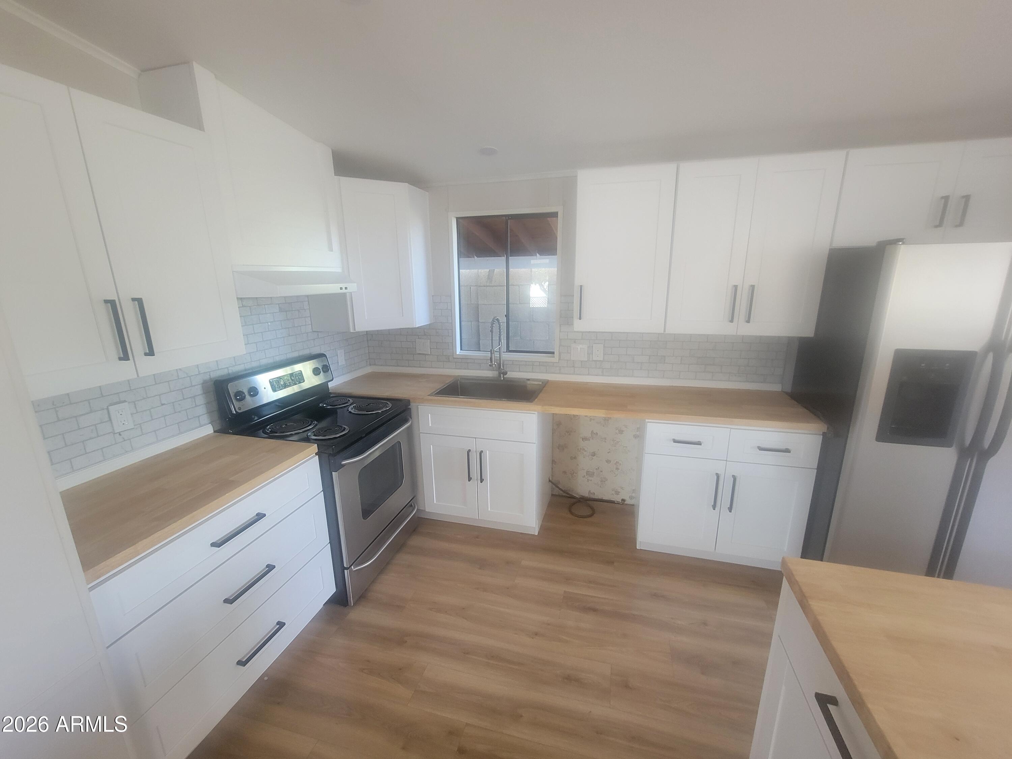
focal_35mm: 13
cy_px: 380
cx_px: 506
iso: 200
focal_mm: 2.2
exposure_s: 1/60
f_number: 2.2
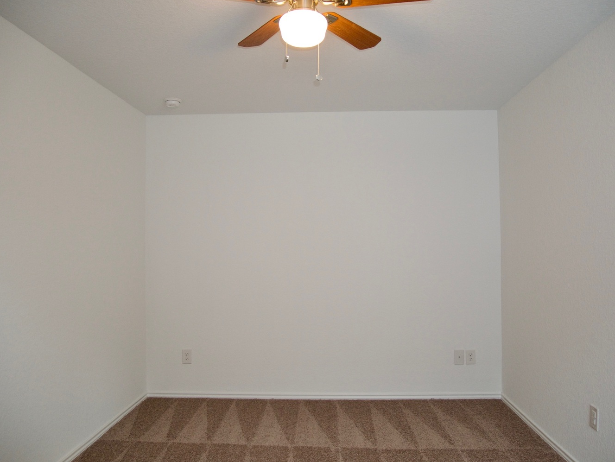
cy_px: 241
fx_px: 462
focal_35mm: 26
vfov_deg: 53.1
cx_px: 318
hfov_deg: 67.3
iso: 400
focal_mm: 12
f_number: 3.5
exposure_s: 1/60
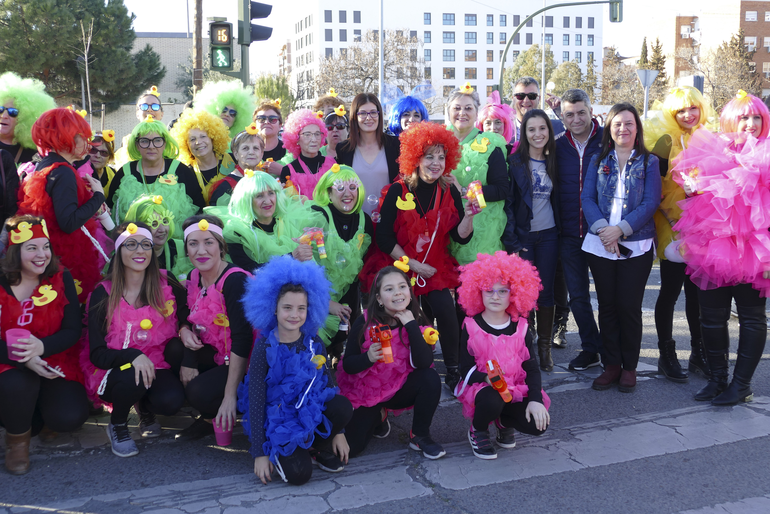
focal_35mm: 39
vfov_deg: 34.2
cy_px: 257
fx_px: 834
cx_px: 385
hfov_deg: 49.6
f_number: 3.1
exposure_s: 1/250
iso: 125
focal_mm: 14.24
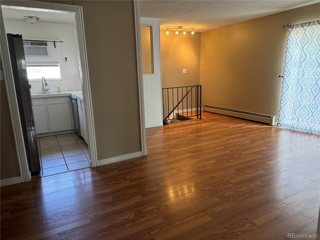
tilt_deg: -12.5
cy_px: 120
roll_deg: +1.7
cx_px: 160
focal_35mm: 24
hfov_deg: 71.6
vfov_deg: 56.8
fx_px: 222
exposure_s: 1/60
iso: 250
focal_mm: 6.76
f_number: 1.78
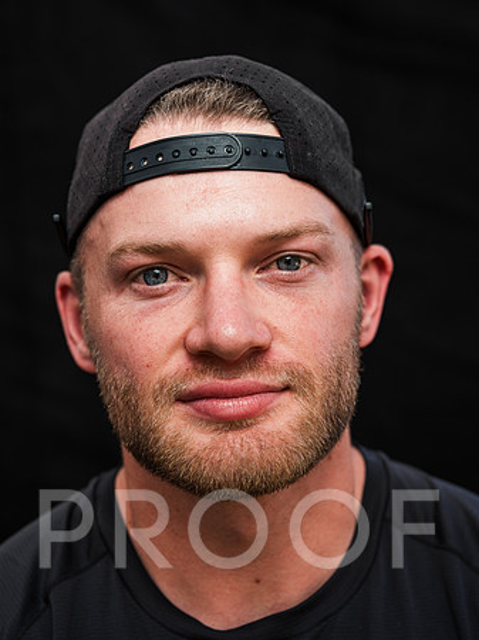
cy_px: 320
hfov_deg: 23.3
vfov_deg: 30.7
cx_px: 240
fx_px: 1163
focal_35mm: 63
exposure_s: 1/125
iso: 100
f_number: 4.5
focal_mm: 80
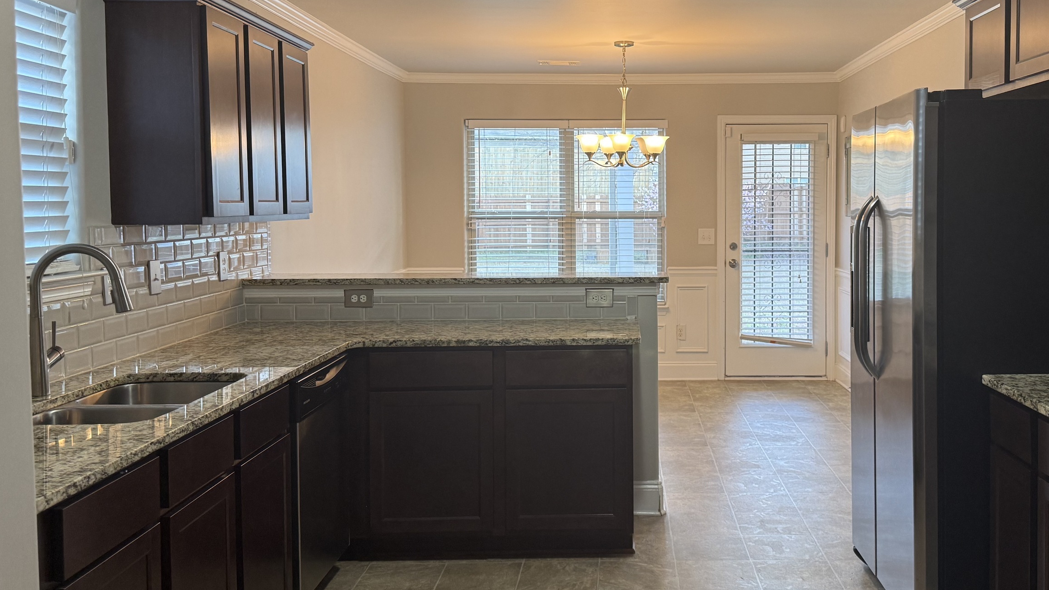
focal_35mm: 35
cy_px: 248
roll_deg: -0.1
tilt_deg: -2.1
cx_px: 626
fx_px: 974
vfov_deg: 33.7
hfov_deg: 56.2
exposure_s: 1/60
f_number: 1.78
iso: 160
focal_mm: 6.76
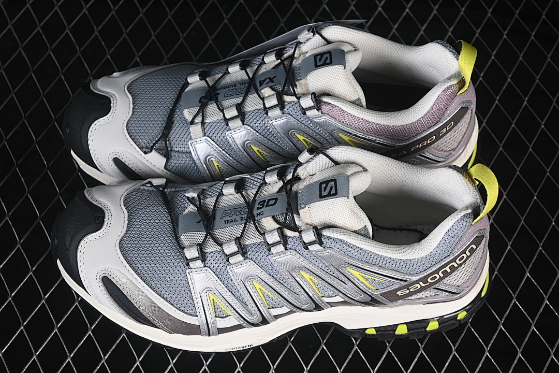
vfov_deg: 18.2
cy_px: 186
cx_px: 280
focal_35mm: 75
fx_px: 1164
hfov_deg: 27.0
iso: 160
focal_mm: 50
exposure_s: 1/80
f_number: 7.1
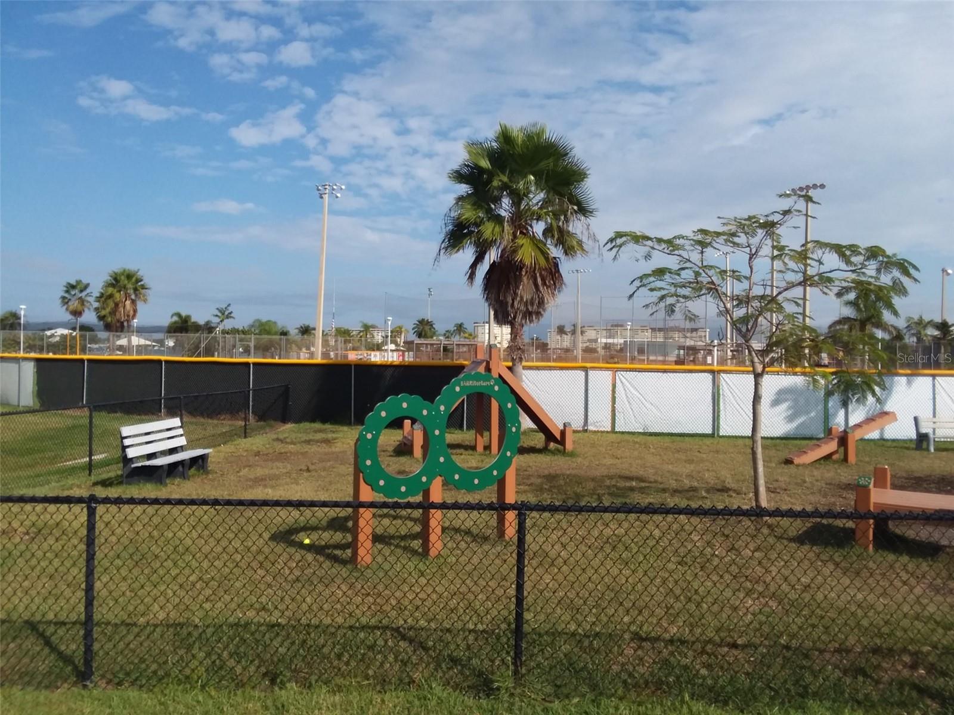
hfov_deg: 61.7
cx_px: 477
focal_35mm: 29
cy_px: 358
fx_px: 799
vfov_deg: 48.2
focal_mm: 2.47
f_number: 1.9
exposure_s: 1/2442
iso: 40
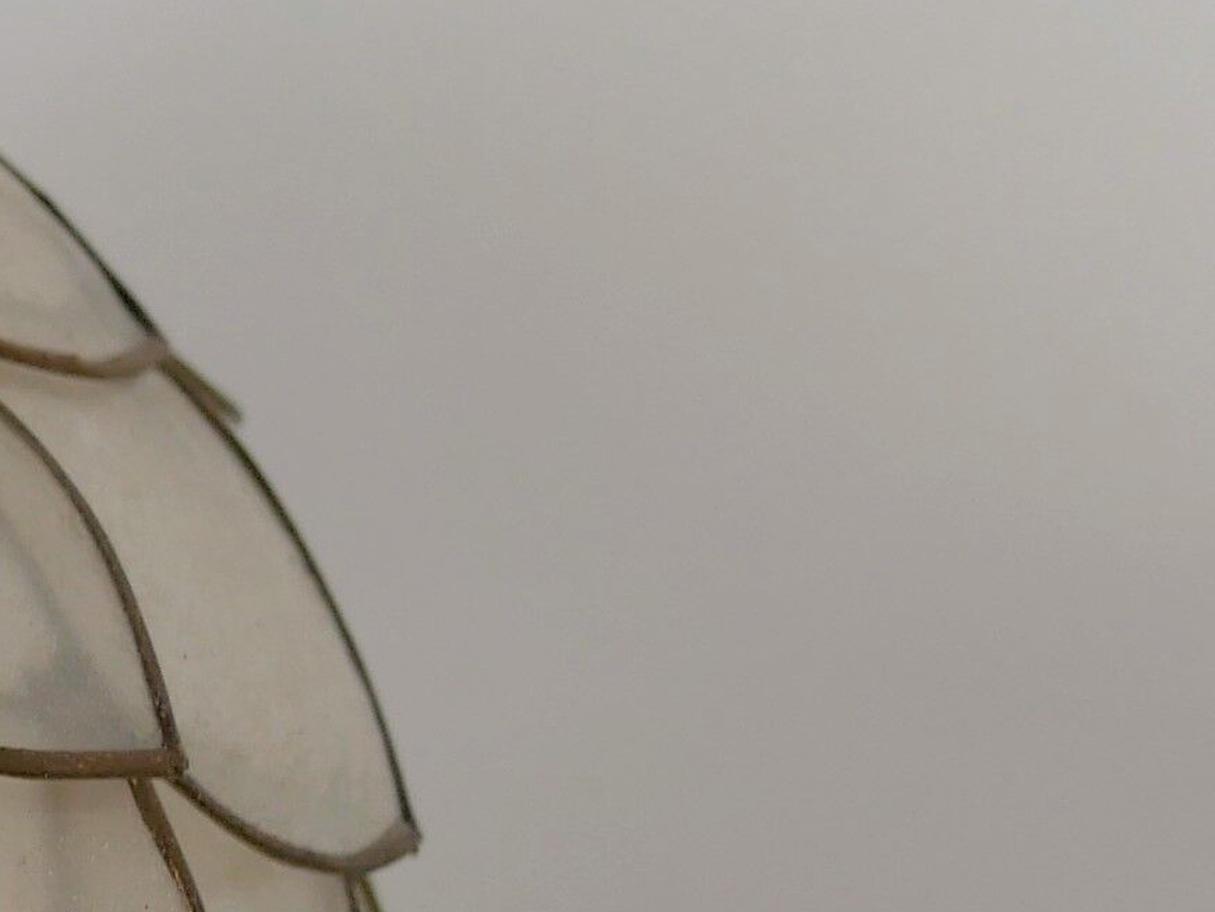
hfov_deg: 9.1
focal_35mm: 211
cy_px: 713
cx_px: -727
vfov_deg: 7.0
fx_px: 7409
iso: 200
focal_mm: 20
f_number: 2.2
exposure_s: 1/160
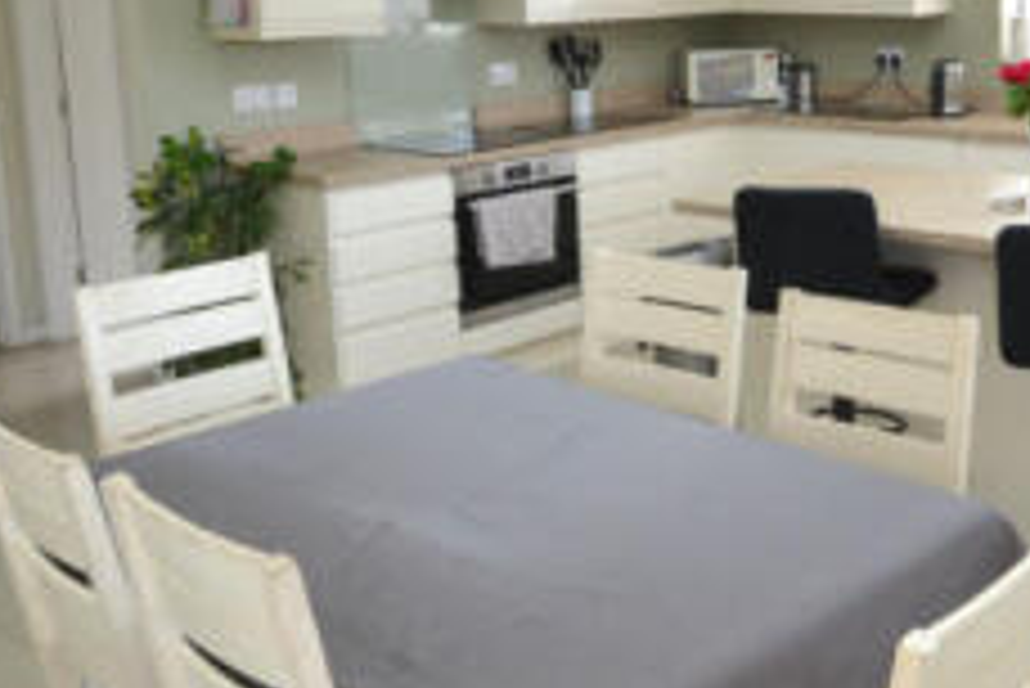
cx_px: 801
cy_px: 173
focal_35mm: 43
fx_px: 1231
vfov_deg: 30.7
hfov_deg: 43.6
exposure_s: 1/60
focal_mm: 10
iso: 400
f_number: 8
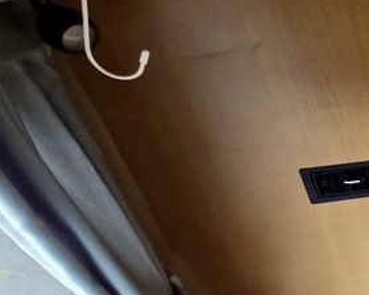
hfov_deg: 18.5
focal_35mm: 58
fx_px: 633
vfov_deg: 25.1
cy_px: 291
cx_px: 760
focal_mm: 2.2
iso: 250
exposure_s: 1/120
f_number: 1.9
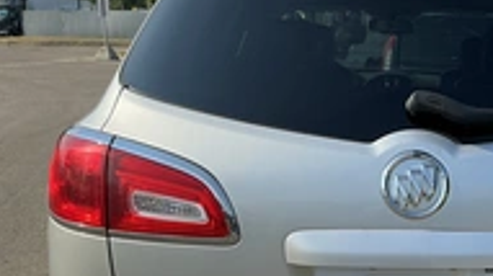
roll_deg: +0.4
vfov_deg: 18.6
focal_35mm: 64
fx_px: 836
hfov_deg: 31.8
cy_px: 222
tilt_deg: -13.3
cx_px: 410
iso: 25
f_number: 1.8
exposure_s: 1/1279
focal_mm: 3
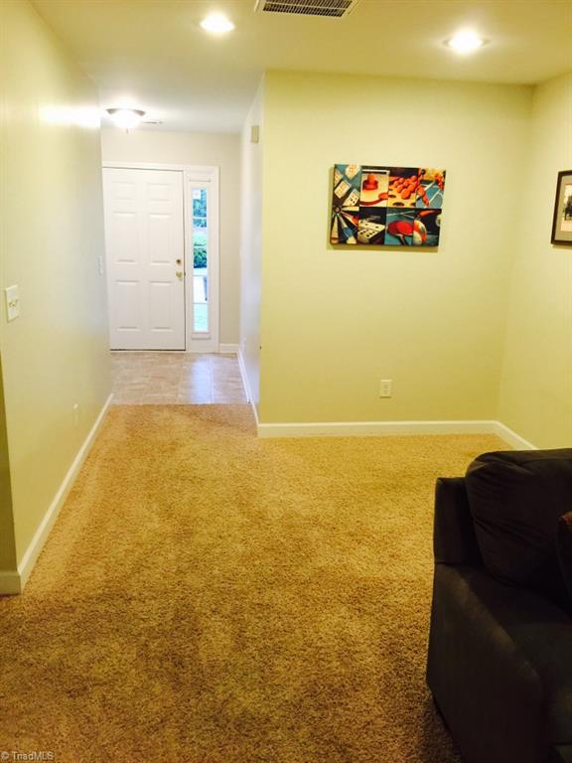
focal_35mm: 29
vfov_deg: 61.7
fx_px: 639
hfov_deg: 48.2
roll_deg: -1.6
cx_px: 286
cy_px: 382
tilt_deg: -12.7
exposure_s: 1/15
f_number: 2.2
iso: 125
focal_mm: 4.15
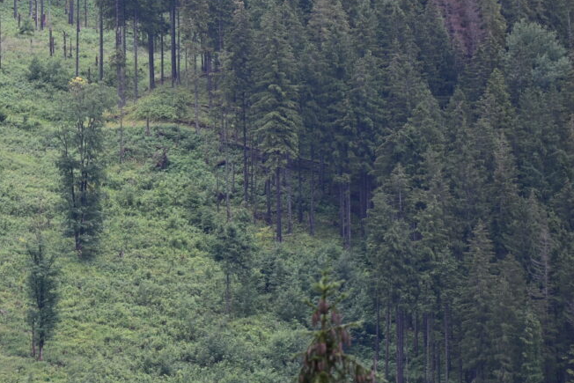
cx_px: -439
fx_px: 7511
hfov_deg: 4.3
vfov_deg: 2.9
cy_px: 6
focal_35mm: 471
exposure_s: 1/160
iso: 100
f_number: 4
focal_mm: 120
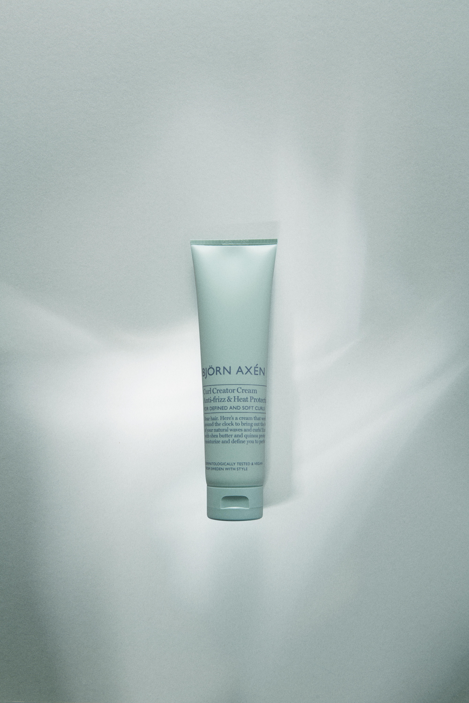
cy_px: 352
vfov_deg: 48.5
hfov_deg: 33.4
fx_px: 782
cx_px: 234
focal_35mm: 40
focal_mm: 40
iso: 100
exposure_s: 1/160
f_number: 13
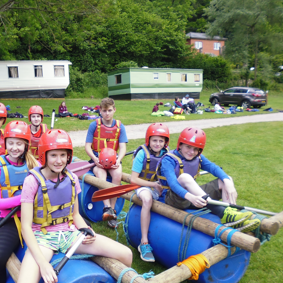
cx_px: 52
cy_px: 158
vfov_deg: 46.0
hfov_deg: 43.6
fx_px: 333
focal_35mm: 36
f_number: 2.8
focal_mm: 4.3
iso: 100
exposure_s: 1/250
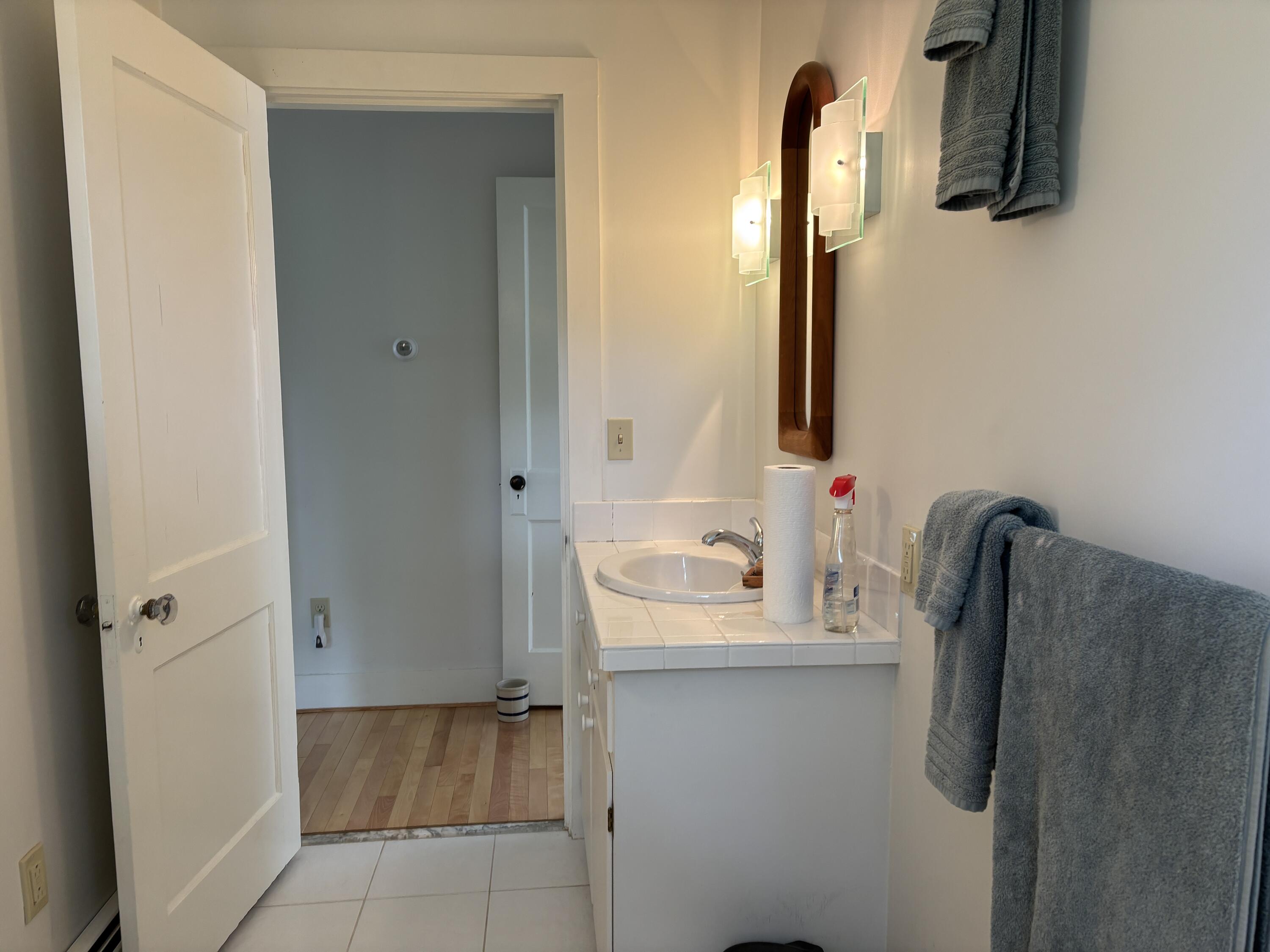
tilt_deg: -6.6
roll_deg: +0.7
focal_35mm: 26
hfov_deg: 67.3
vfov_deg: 53.1
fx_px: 954
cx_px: 635
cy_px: 476
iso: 80
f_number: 1.6
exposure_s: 1/60
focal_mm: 5.96
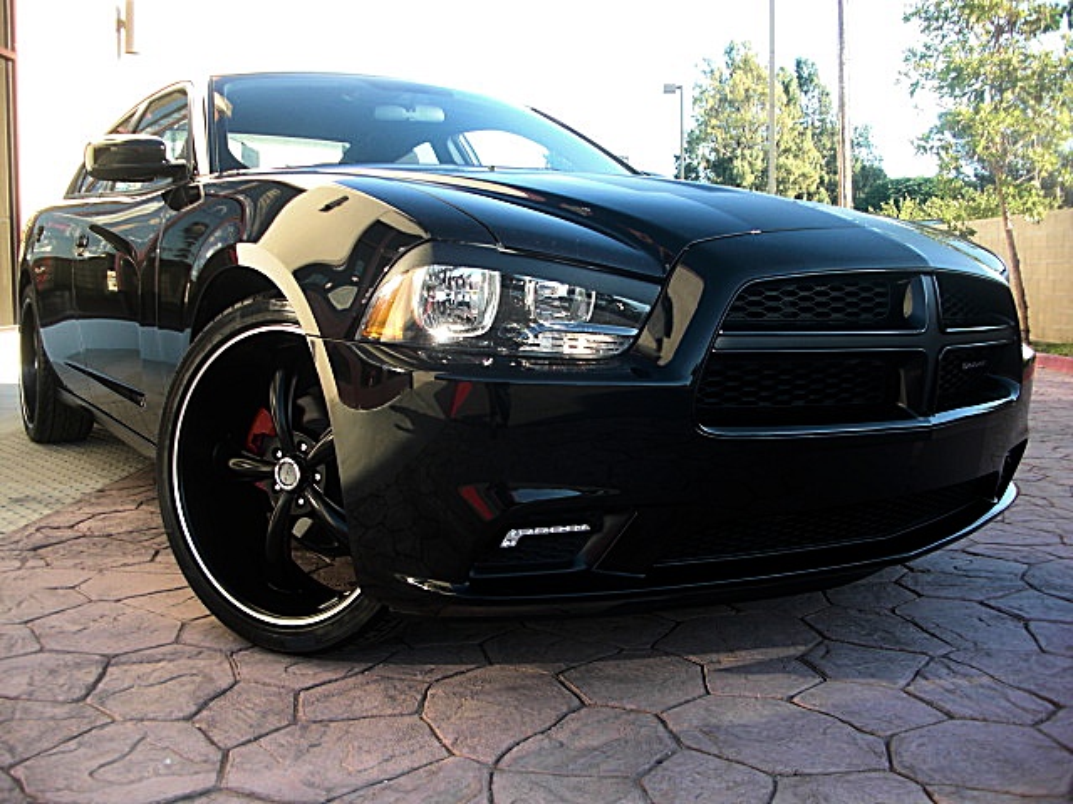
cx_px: 536
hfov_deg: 51.4
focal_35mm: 36
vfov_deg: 39.7
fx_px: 1116
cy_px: 402
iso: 50
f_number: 2.8
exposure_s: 1/100
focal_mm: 6.3
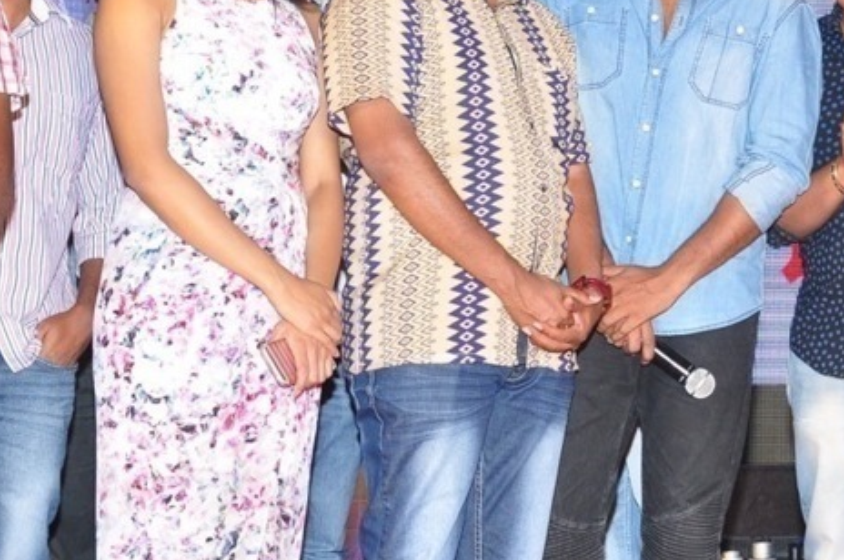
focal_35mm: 84
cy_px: 304
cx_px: 899
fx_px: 1967
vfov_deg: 16.2
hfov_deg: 23.0
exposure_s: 1/125
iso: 640
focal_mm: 26
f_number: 6.3
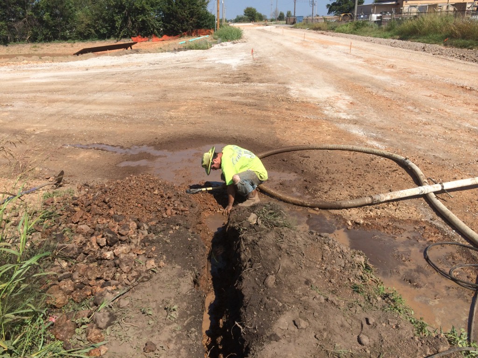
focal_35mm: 30
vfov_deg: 46.8
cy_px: 179
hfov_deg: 60.0
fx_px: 414
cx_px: 239
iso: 32
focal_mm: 4.12
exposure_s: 1/2283
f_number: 2.2
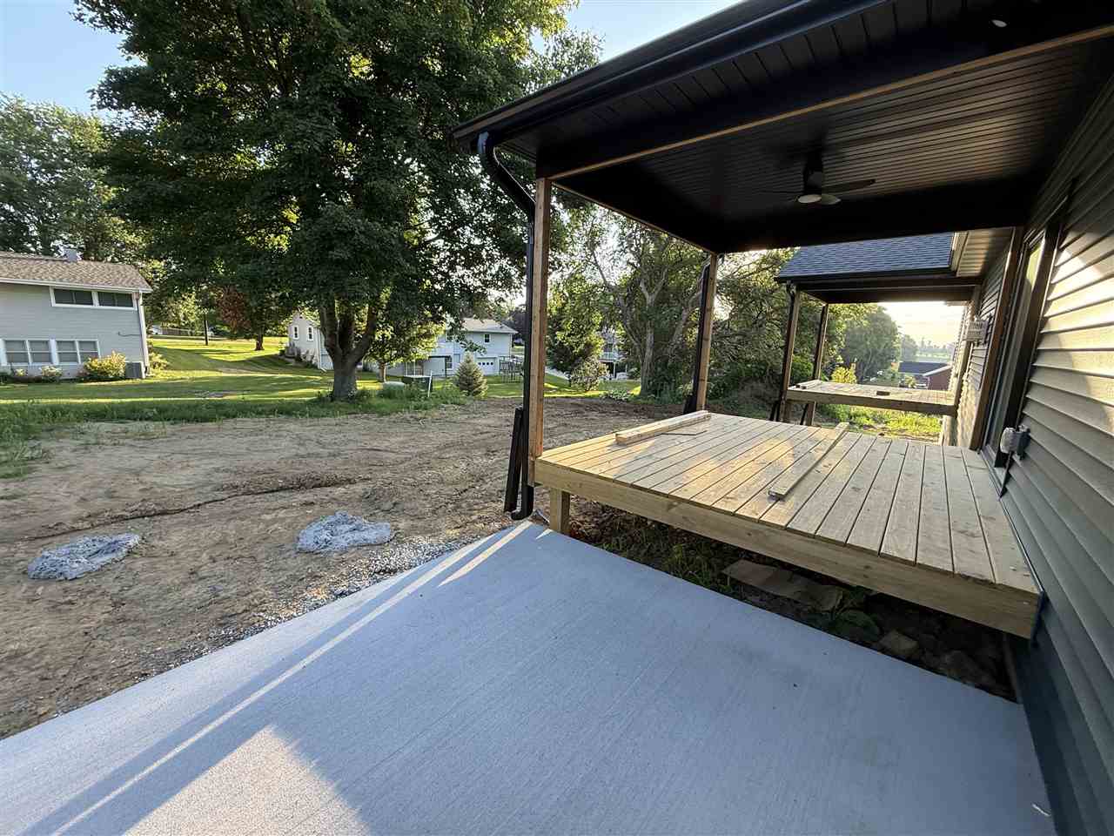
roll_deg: -2.6
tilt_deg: -8.8
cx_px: 557
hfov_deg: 102.1
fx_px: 451
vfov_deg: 85.7
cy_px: 418
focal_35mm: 14
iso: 64
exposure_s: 1/240
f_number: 2.2
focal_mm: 2.22
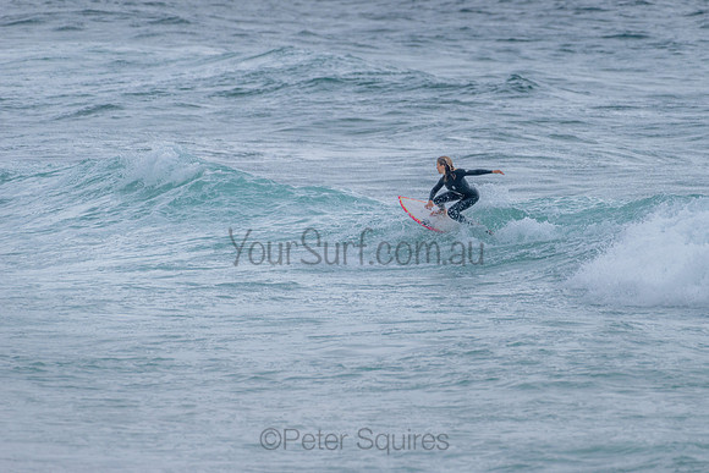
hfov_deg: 3.4
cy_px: 183
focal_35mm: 613
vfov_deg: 2.2
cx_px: 435
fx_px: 12076
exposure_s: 1/2000
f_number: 5.6
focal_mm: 500
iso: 800
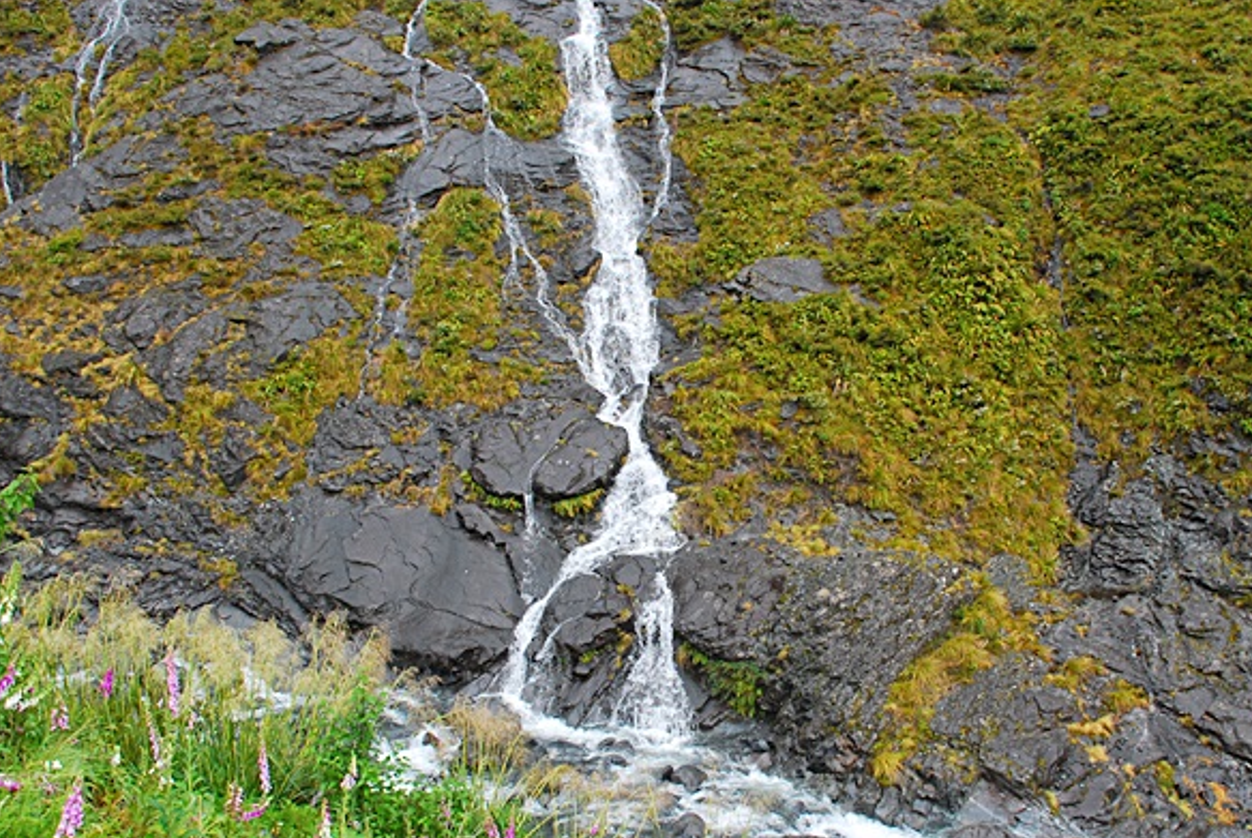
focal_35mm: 37
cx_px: 695
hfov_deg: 51.7
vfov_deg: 35.9
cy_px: 512
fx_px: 1288
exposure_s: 1/100
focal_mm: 18
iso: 400
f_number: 6.3
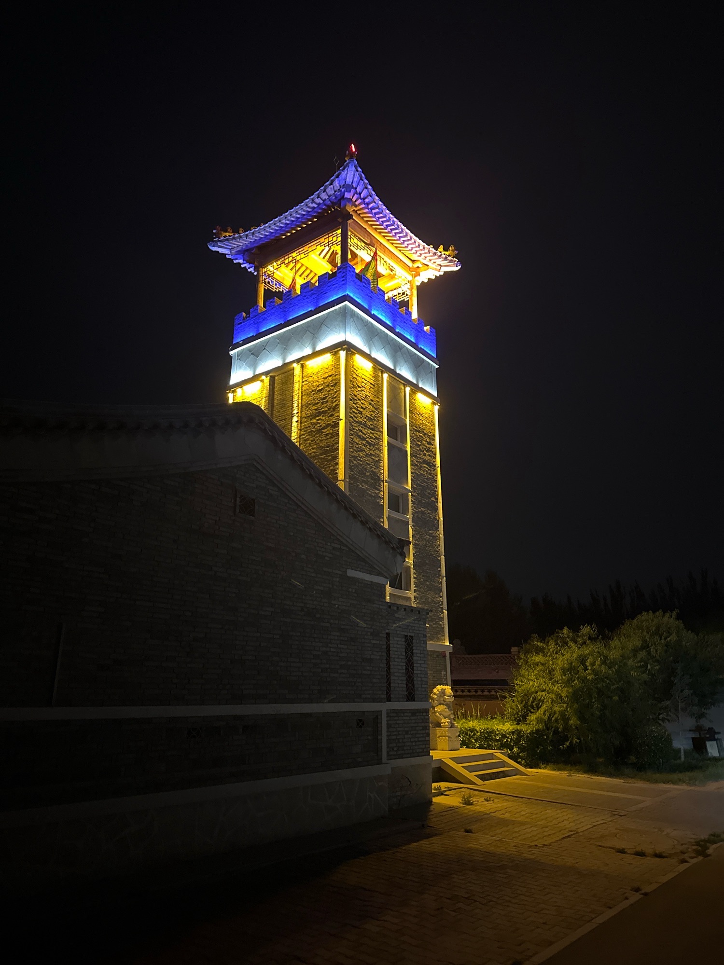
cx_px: 362
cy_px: 482
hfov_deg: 56.8
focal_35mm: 24
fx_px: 669
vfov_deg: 71.6
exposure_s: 1/17
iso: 4000
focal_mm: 6.86
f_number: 1.78
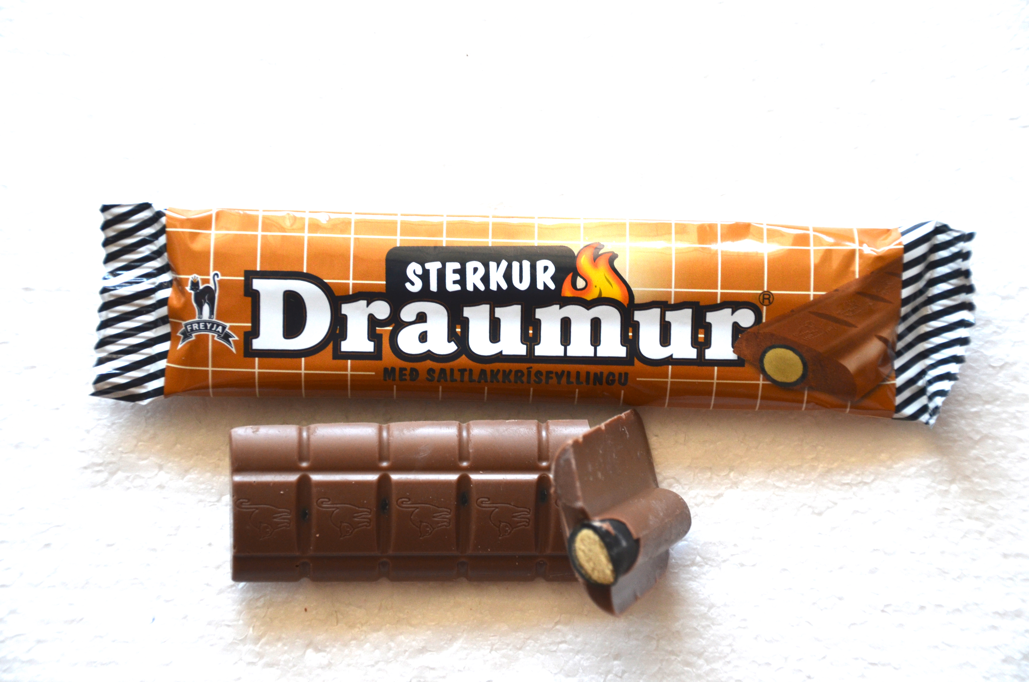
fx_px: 2995
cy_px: 341
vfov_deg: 13.0
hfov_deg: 19.5
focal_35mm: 105
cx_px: 514
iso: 500
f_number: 5.6
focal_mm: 70
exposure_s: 1/60
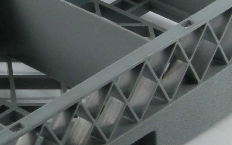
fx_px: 1561
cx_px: -145
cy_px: 67
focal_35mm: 247
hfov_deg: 8.3
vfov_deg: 5.3
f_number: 8
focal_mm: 10.2
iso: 100
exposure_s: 1/15
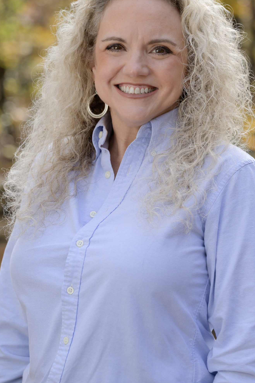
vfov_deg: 12.2
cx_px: 134
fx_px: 1785
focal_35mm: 168
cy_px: 165
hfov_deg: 8.2
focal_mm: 130
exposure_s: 1/320
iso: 200
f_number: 5.6
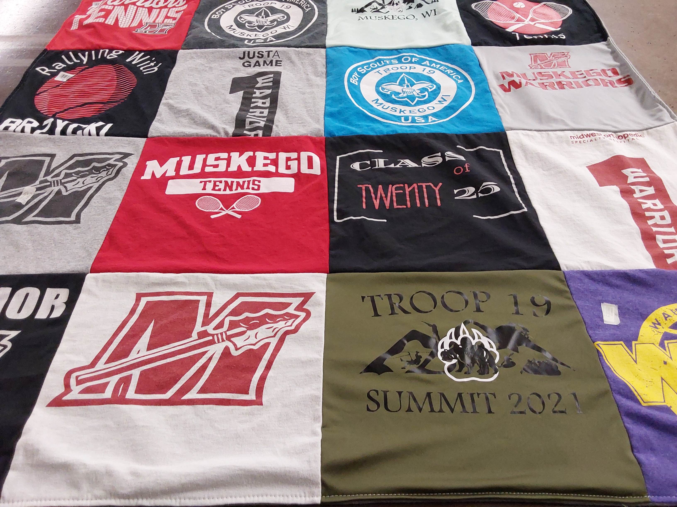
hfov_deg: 63.4
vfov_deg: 49.7
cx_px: 338
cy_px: 254
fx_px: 548
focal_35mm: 28
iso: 125
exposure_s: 1/60
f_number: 1.9
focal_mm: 2.91
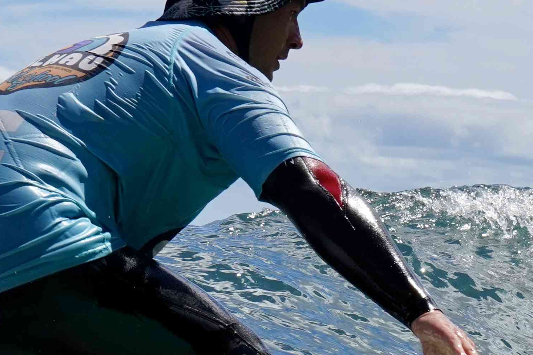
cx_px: 227
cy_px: 485
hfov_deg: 14.6
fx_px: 2073
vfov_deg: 9.6
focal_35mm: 140
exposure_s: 1/1000
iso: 500
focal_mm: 34
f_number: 11
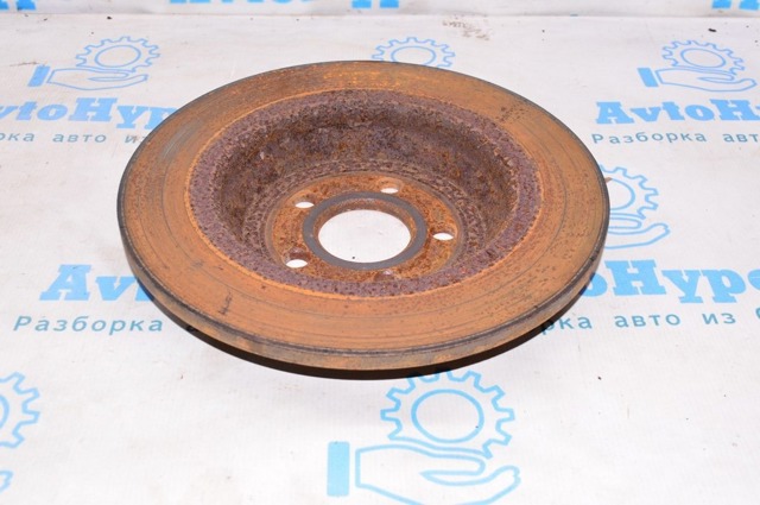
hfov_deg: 45.0
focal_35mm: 44
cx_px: 380
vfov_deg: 30.8
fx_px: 917
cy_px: 252
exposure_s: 1/125
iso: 1600
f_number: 8
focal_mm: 29
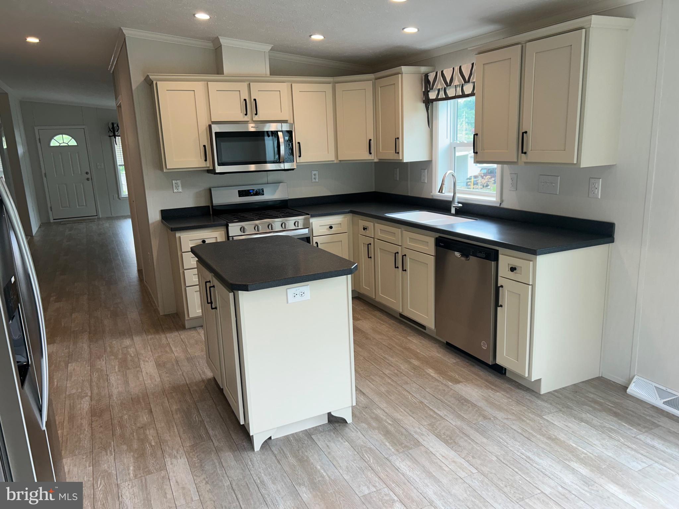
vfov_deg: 53.1
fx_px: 510
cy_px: 254
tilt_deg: -11.8
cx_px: 340
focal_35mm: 26
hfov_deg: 67.3
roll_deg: +2.3
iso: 50
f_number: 1.5
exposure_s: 1/120
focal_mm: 5.7
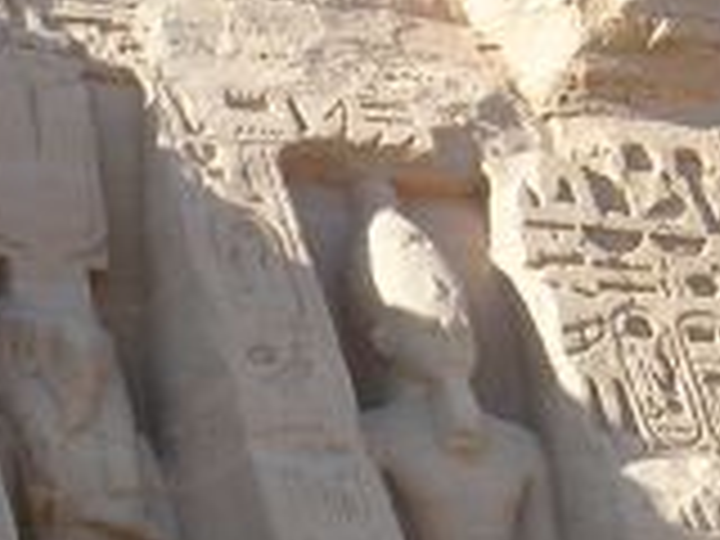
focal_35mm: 127
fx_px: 2642
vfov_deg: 11.6
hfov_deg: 15.5
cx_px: 443
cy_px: 414
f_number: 5.6
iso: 50
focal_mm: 5.8
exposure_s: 1/202
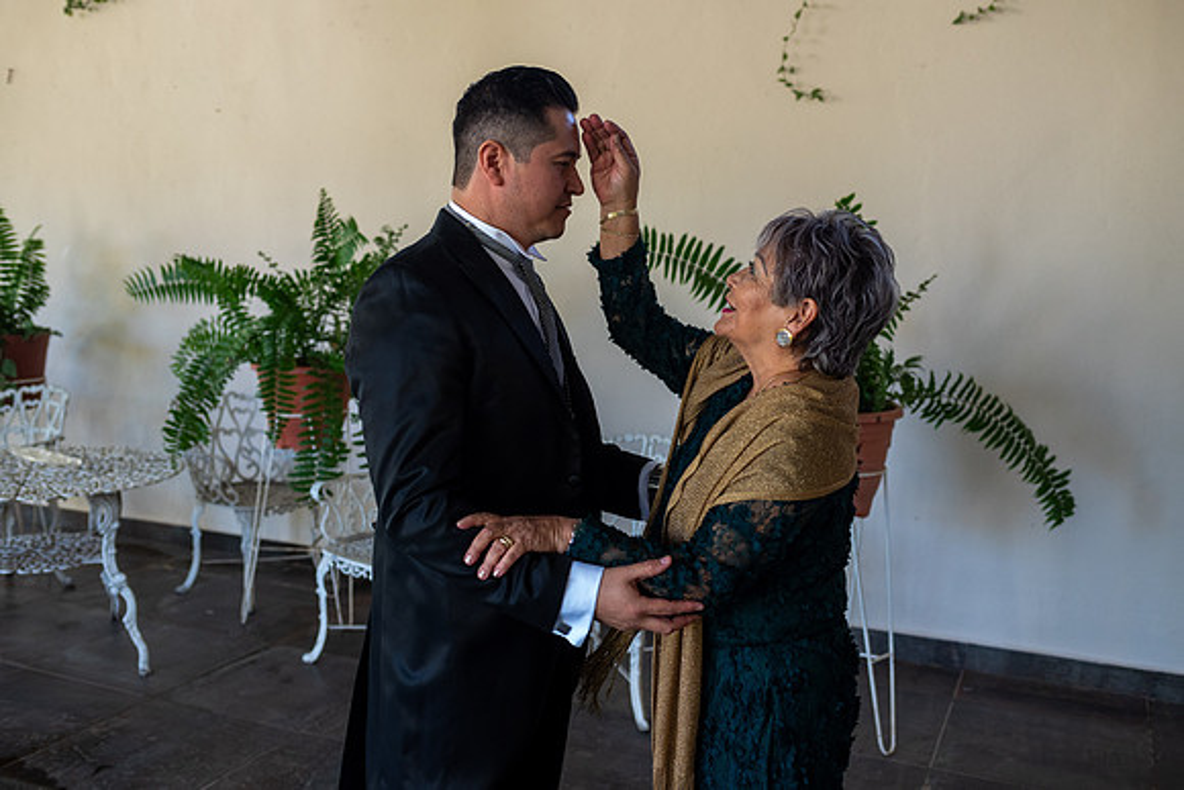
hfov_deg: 54.4
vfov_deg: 37.9
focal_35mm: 35
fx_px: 1151
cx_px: 592
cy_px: 395
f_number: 3.5
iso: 1600
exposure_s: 1/320
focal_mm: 35
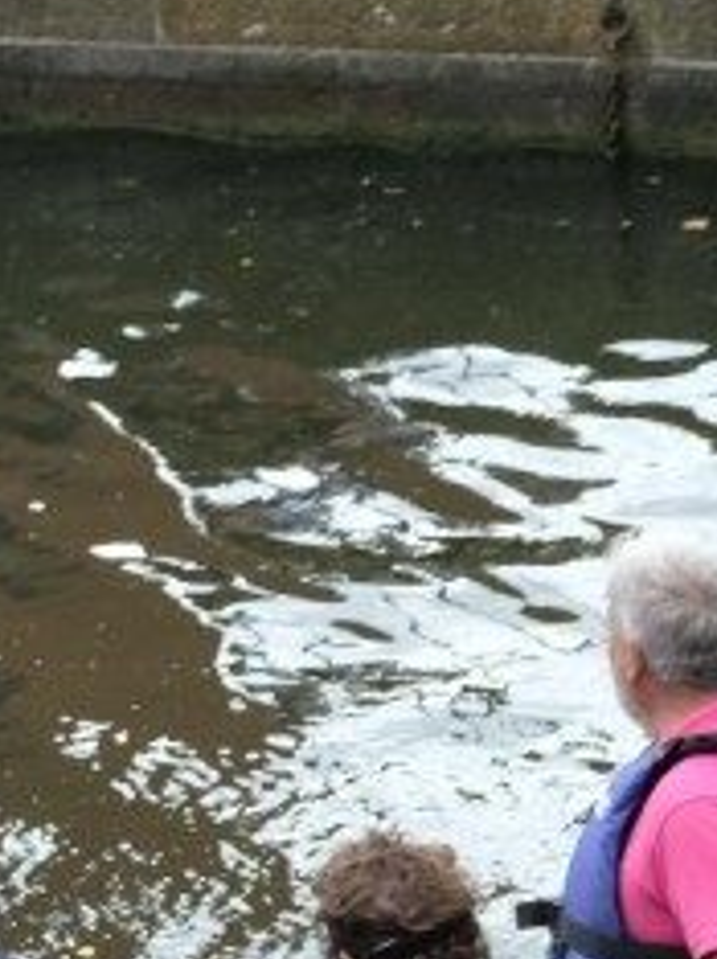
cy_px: 1246
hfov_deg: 4.7
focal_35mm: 303
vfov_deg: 6.5
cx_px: -1151
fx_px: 8383
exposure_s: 1/1800
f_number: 5.6
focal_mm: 42.5
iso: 1600
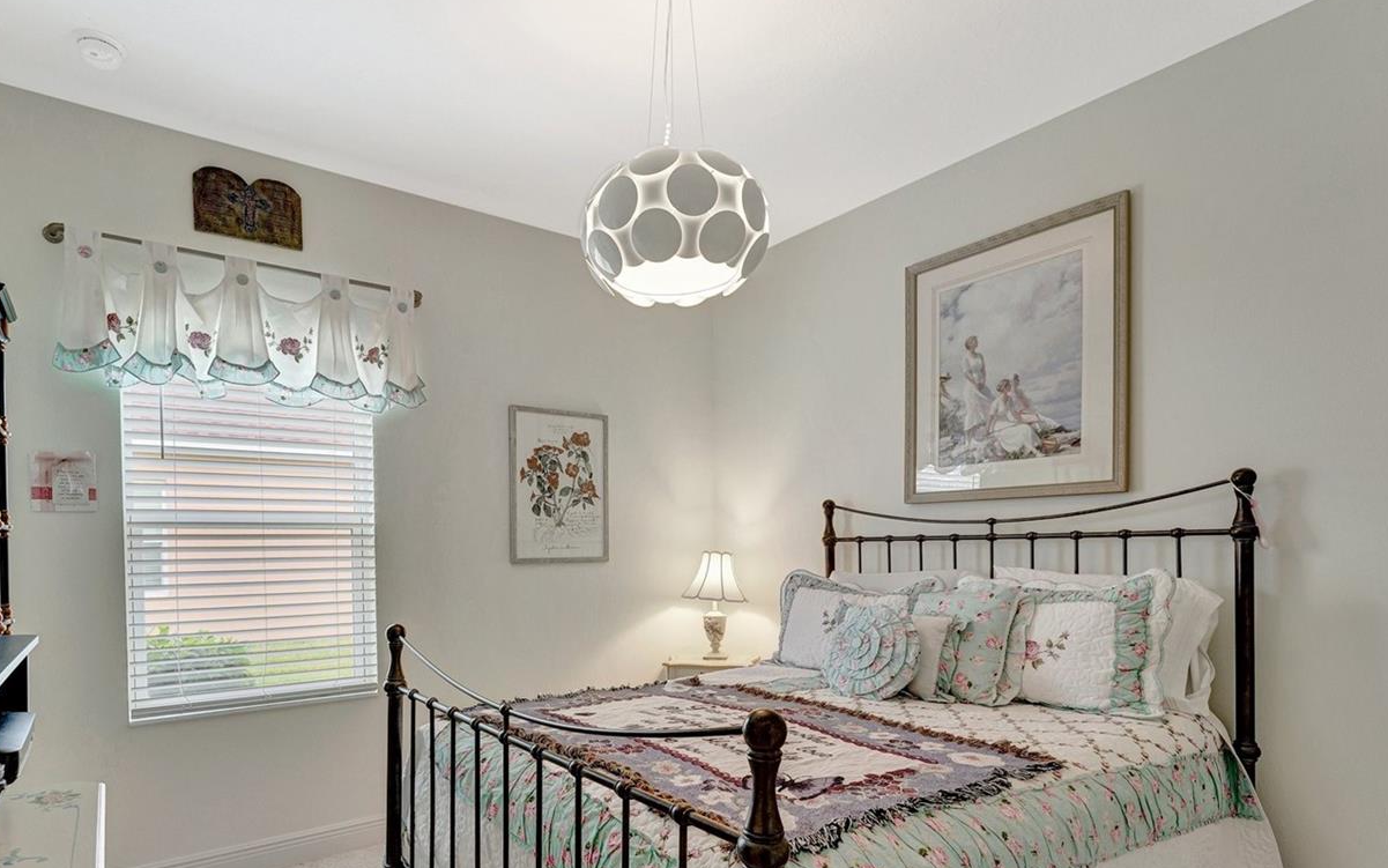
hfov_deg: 87.6
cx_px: 617
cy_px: 545
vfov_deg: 61.4
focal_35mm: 19
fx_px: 719
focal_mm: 14
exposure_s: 1/30
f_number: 7.1
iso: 500
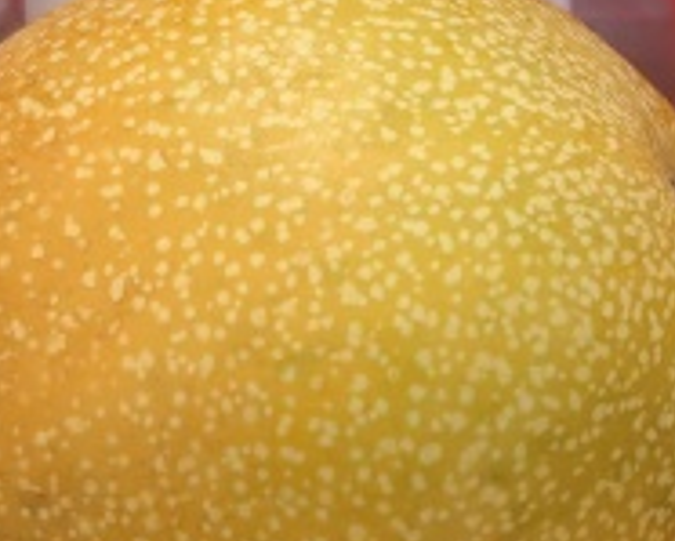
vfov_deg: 6.8
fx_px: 4537
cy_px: 519
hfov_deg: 8.4
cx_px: 860
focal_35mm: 227
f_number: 1.4
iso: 250
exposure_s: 1/1757
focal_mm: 6.98
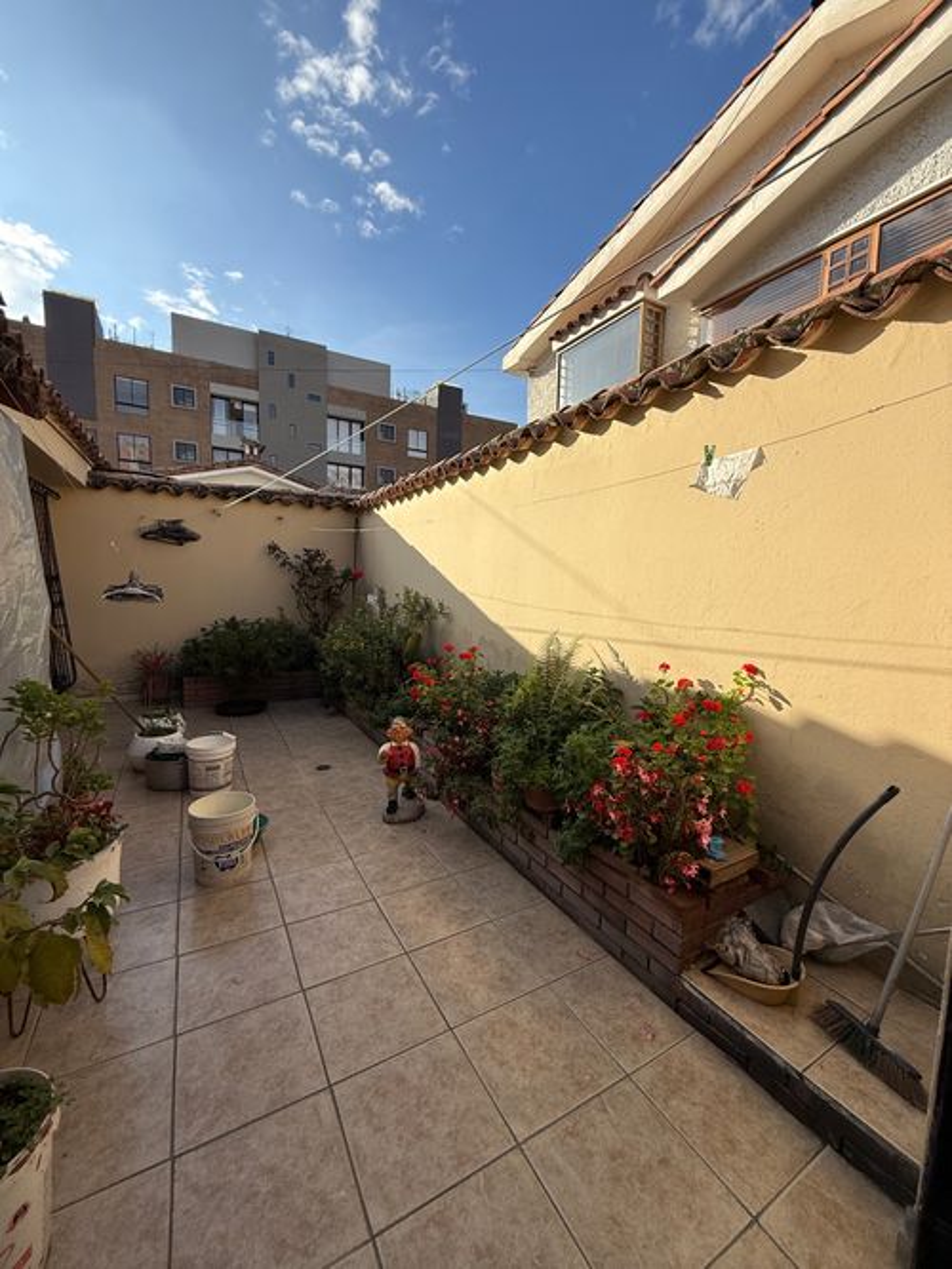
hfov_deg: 85.7
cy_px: 634
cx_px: 476
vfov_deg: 102.1
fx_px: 514
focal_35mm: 14
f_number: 2.2
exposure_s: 1/1572
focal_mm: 2.22
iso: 50
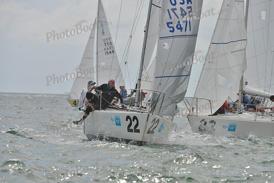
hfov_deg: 5.4
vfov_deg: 3.6
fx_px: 2893
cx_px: 137
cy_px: 92
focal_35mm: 380
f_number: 9
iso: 280
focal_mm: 380
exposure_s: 1/1000
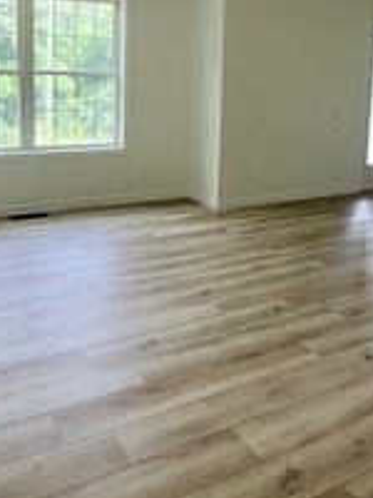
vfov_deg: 51.0
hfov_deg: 40.7
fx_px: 503
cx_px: 175
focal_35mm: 35
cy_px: 142
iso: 40
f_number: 2.2
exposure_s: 1/121
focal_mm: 2.22
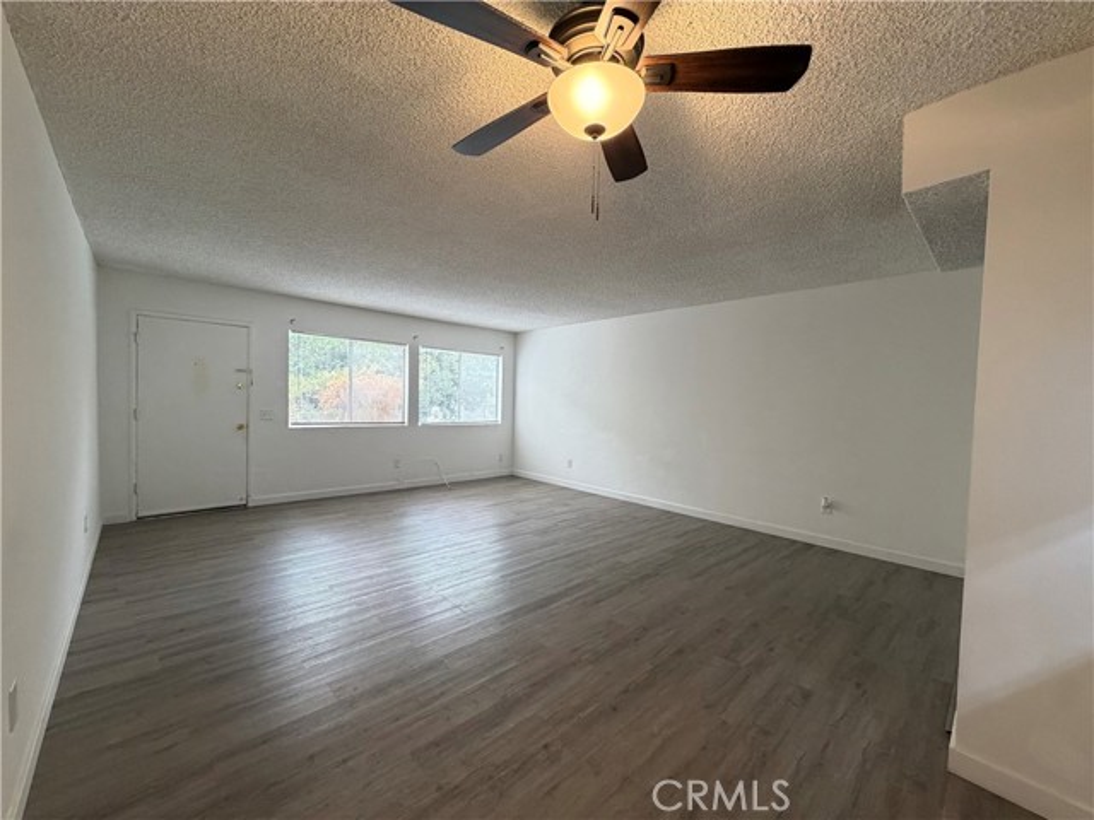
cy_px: 410
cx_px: 547
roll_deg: -1.4
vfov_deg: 85.7
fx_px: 442
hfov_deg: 102.1
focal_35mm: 14
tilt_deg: -1.3
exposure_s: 1/120
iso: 320
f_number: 2.2
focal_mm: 2.22
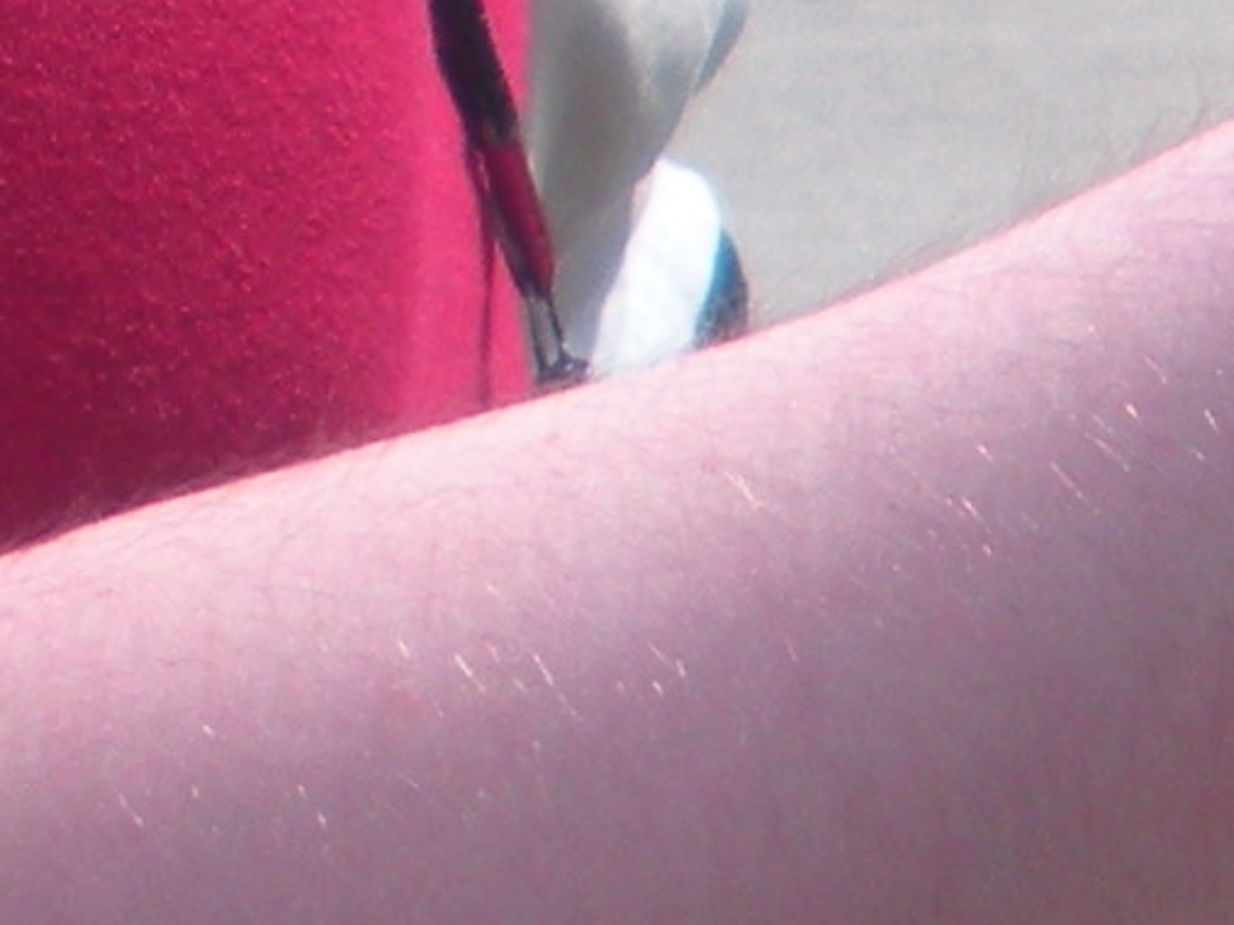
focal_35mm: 259
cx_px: 3366
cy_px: 1037
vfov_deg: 5.7
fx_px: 9231
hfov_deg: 7.0
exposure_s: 1/463
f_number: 3.5
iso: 64
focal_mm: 6.3
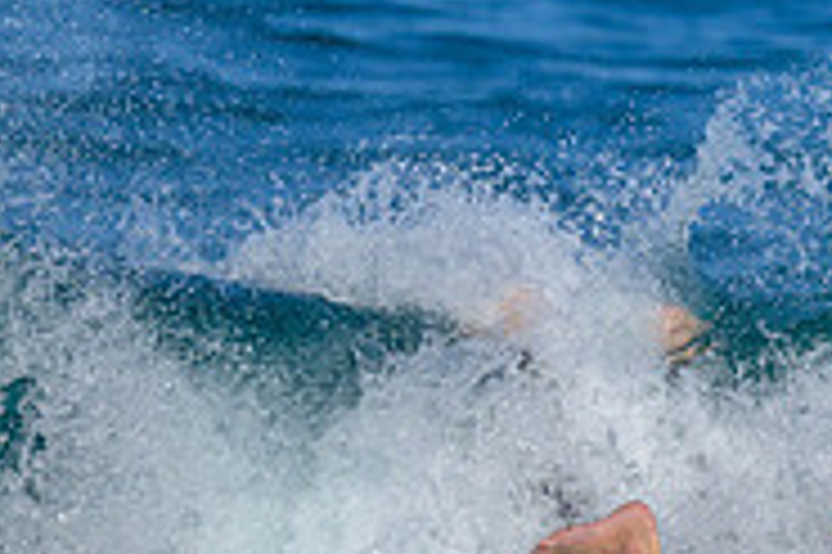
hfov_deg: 0.6
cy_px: 533
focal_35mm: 3443
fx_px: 79499
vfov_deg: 0.4
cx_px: 891
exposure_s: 1/2000
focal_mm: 800
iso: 320
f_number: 8
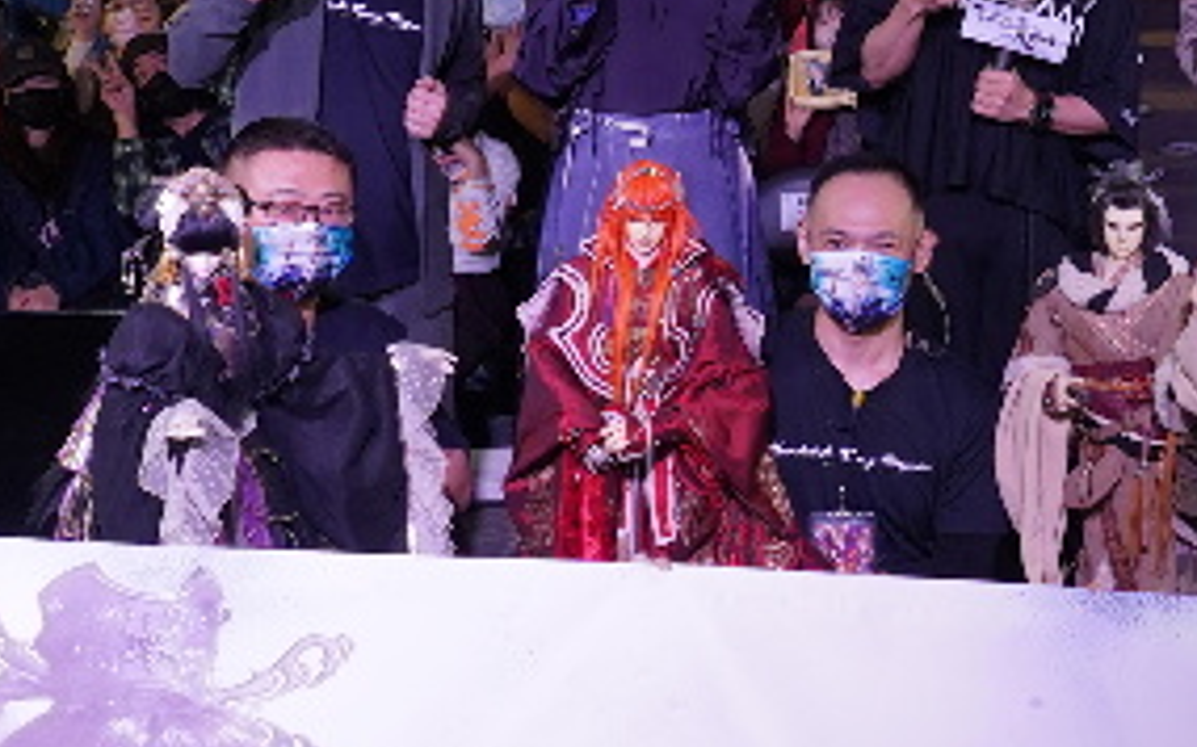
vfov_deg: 11.9
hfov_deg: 18.5
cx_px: 1176
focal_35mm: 110
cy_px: 187
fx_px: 3588
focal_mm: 24
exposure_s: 1/80
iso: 1250
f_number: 7.1
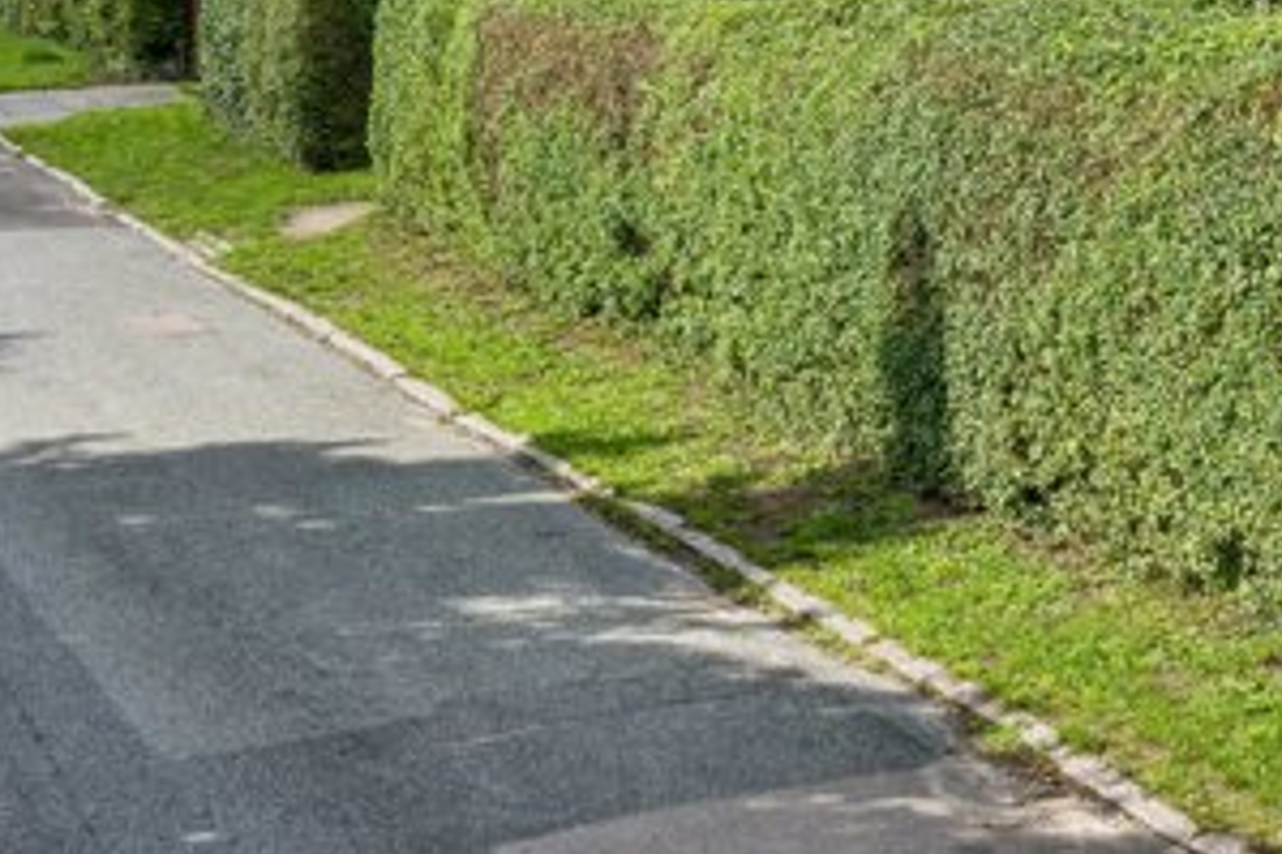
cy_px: 15
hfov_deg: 26.9
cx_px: 845
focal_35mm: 75
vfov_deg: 17.8
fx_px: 2669
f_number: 7.1
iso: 160
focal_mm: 28
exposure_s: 1/500
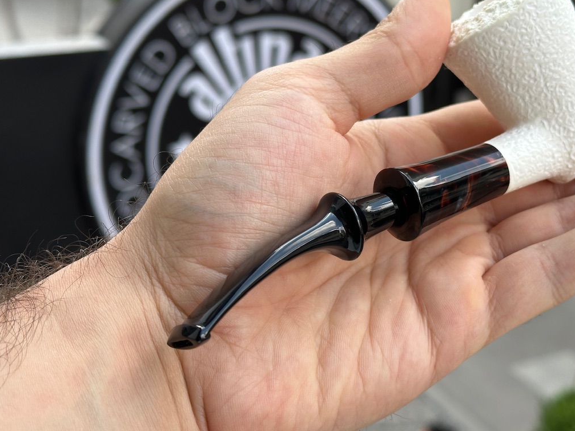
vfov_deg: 24.0
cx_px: 345
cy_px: 175
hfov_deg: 31.6
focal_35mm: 61
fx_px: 1013
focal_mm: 6.86
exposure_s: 1/487
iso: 64
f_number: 1.78
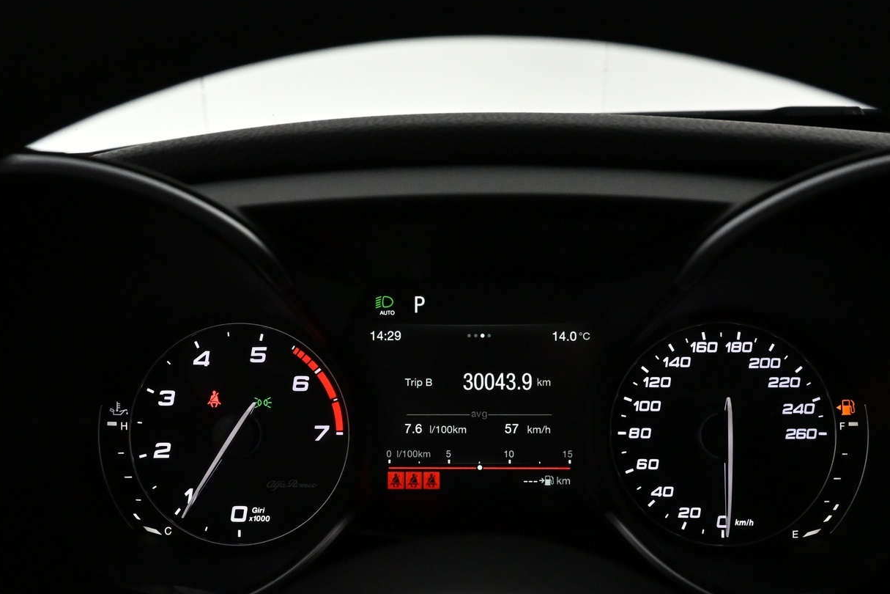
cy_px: 356
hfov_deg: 58.7
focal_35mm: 32
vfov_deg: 40.9
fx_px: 791
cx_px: 456
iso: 4000
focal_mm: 16
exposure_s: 1/125
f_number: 5.6
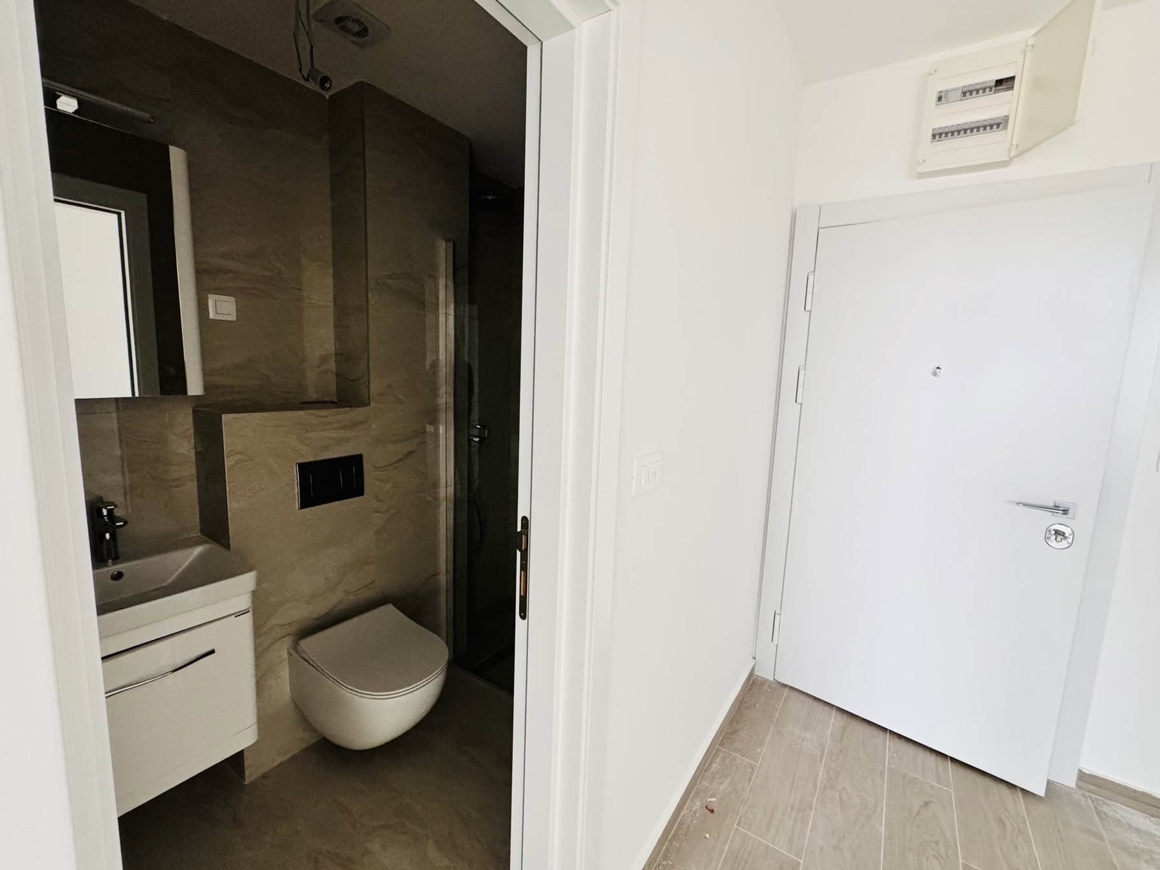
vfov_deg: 81.7
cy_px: 434
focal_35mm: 15
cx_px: 574
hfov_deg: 98.2
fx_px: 503
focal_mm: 2.2
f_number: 2.2
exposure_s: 1/99
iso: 320
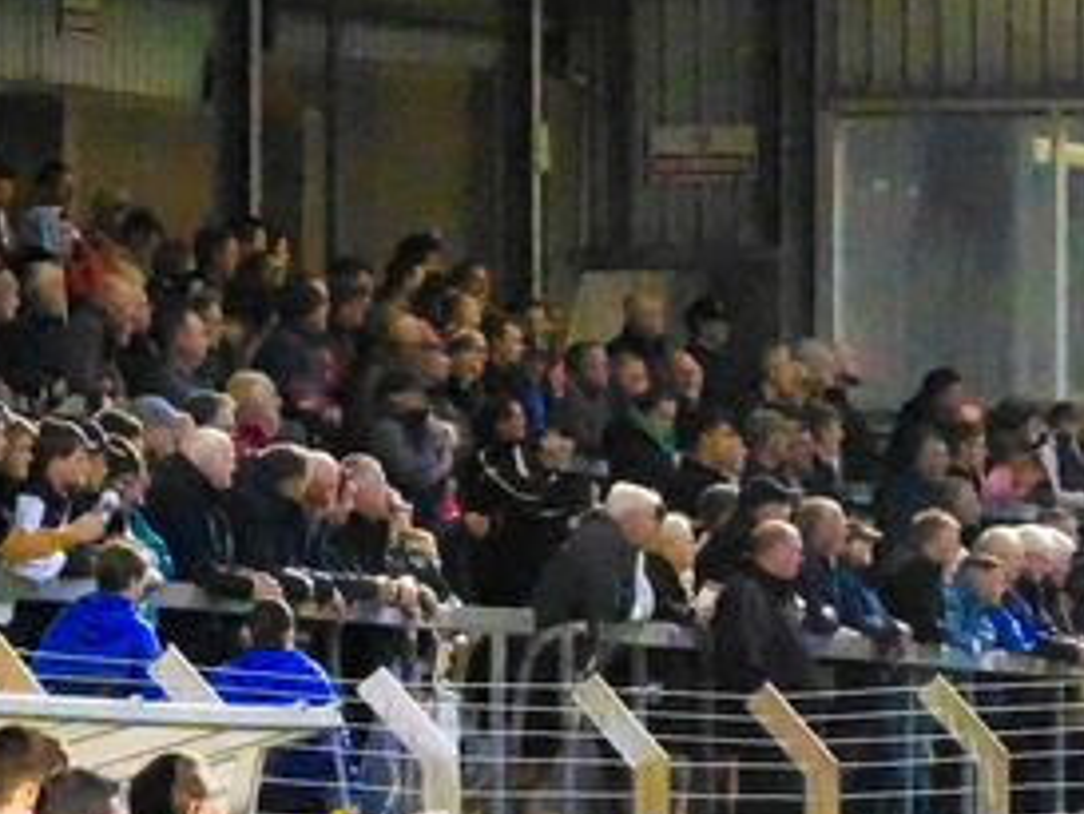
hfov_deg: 3.5
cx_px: 421
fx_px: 17826
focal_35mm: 569
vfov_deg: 2.6
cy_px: 375
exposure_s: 1/640
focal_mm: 202
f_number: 9
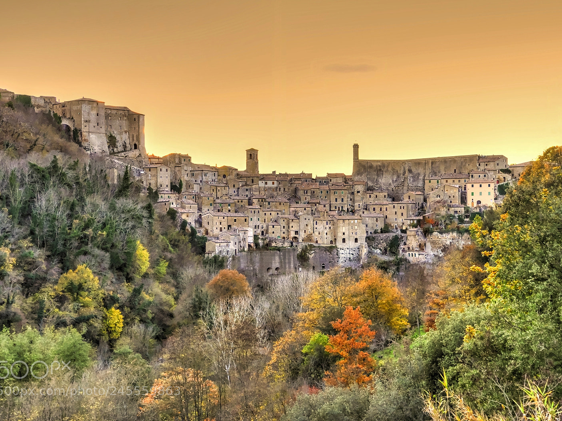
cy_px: 210
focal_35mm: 71
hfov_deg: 27.4
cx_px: 291
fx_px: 1153
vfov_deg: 20.7
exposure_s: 1/80
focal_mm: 65
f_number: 4.5
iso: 200
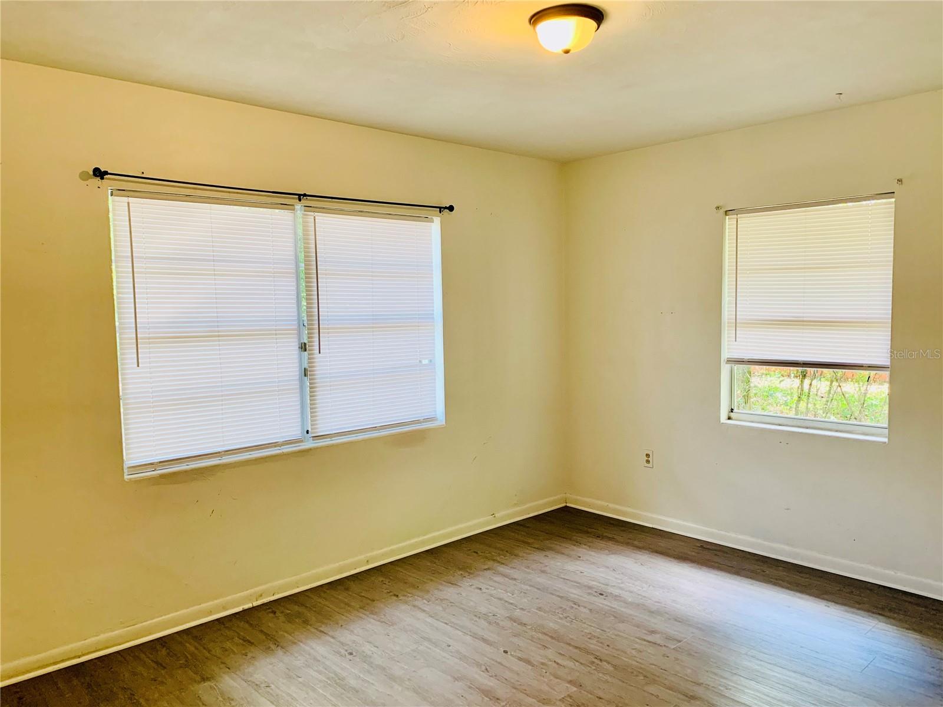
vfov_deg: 53.1
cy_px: 354
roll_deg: +1.6
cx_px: 472
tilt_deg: -5.4
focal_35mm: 26
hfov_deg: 67.3
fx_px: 708
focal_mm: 4.25
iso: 100
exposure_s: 1/99
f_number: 1.8
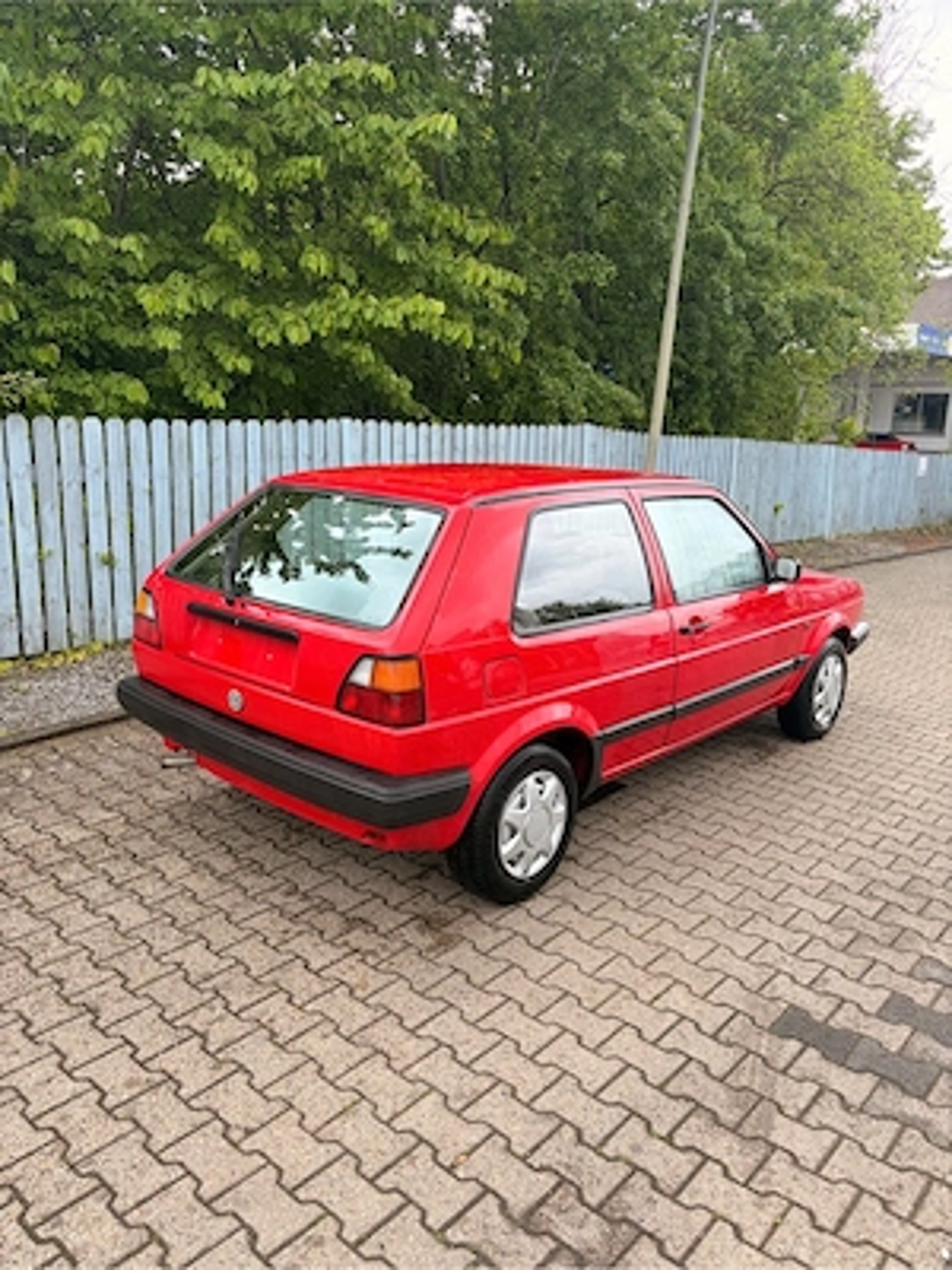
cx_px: 476
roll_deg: -1.2
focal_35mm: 26
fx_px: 953
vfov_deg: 67.3
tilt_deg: -13.1
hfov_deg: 53.1
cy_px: 635
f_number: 1.6
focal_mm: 5.96
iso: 40
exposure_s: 1/154
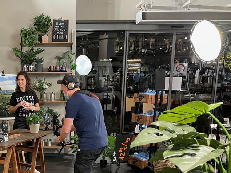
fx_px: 300
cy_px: 143
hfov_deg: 40.4
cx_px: 46
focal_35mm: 45
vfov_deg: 31.2
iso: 125
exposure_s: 1/50
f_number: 1.6
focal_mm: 4.2
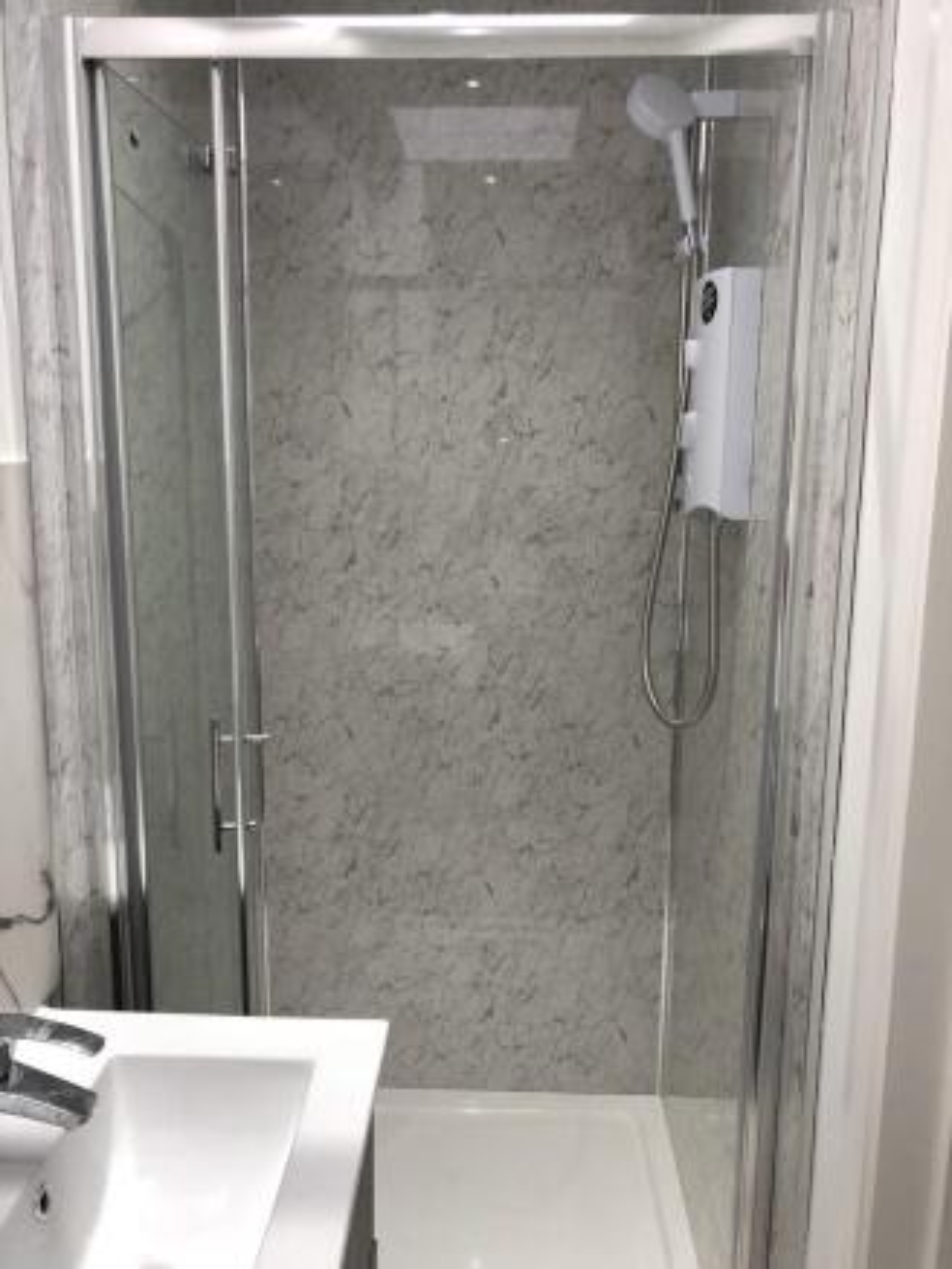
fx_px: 1026
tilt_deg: -10.7
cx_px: 476
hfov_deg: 49.8
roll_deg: -1.8
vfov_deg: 63.4
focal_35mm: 28
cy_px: 634
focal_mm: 4
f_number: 1.8
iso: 32
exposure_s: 1/33
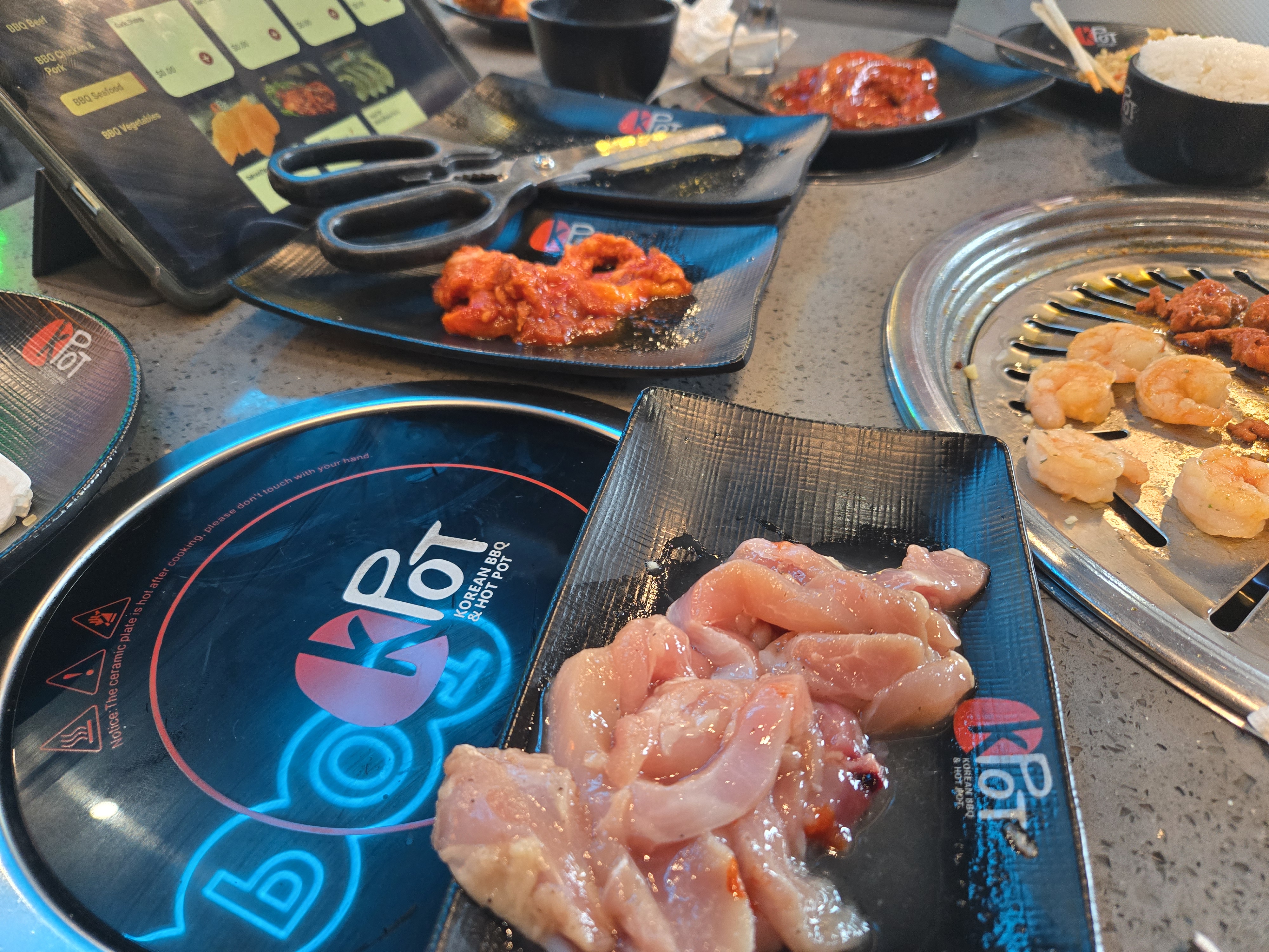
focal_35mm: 23
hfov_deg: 73.9
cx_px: 634
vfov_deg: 58.9
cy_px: 476
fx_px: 843
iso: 500
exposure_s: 1/120
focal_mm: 5.4
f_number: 1.8
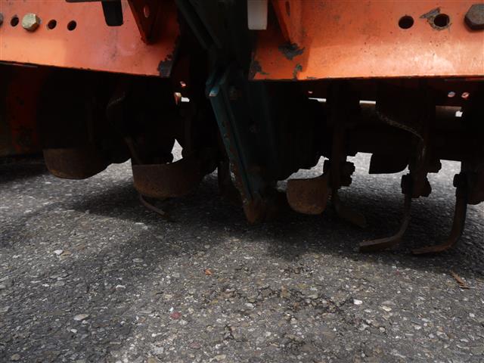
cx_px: 242
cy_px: 182
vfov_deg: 49.7
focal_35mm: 28
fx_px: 391
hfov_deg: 63.4
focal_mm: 14
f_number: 5.6
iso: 100
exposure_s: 1/250
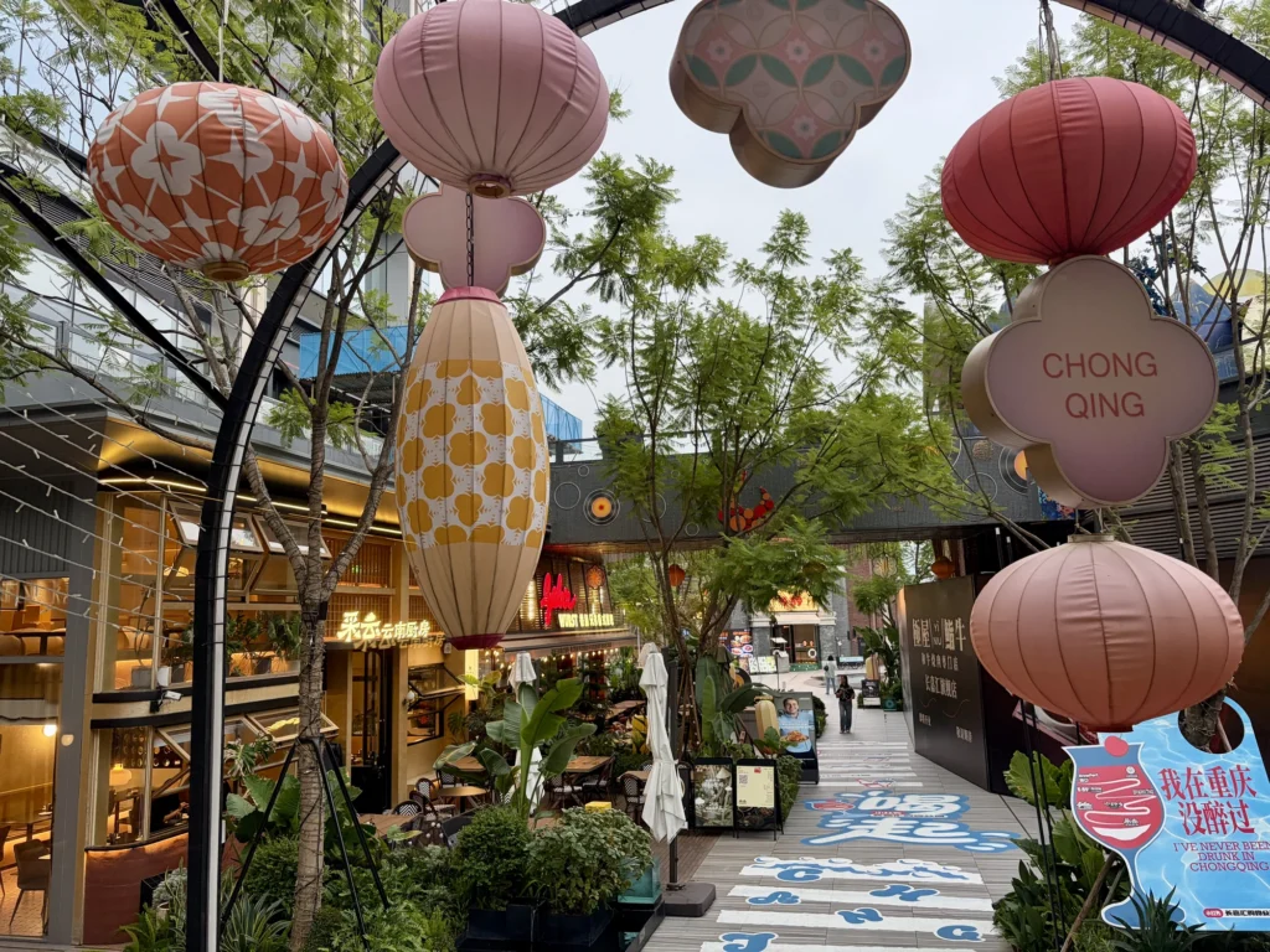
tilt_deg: +9.9
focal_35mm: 26
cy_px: 476
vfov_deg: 53.1
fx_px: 954
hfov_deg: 67.3
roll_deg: +1.7
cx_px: 635
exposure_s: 1/100
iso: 160
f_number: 1.6
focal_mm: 5.96
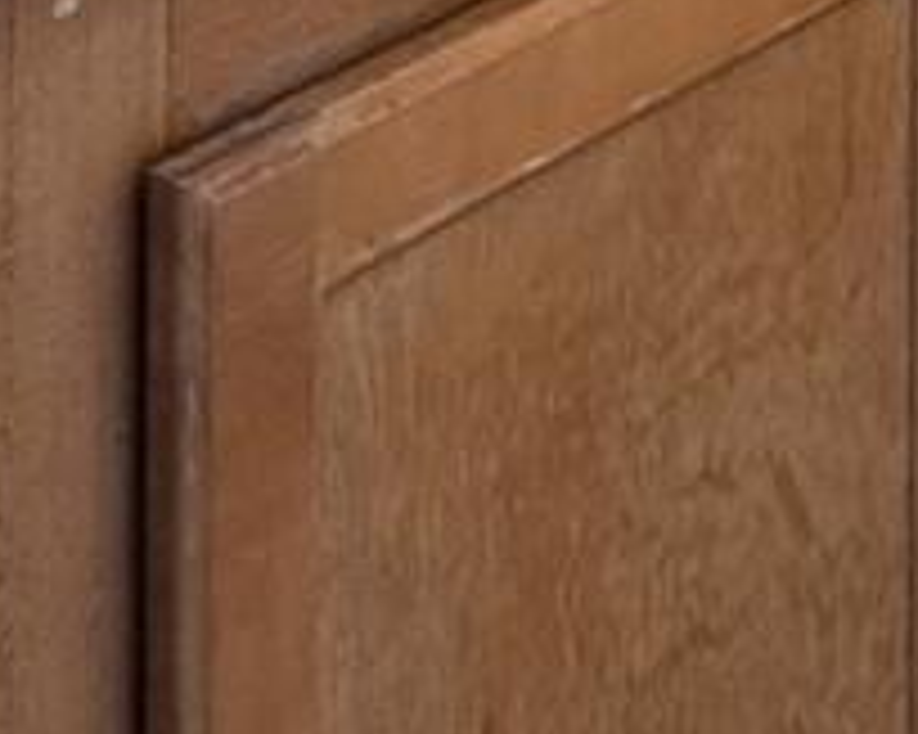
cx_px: 950
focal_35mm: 125
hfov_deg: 15.1
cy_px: -1400
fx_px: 3395
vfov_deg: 9.7
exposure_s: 1/10
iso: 400
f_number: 9
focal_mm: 17
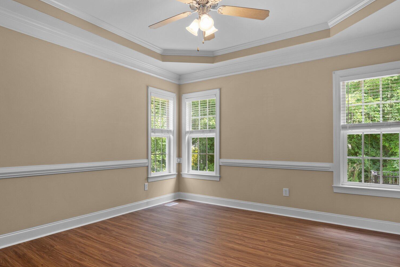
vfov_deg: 57.1
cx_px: 165
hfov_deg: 77.9
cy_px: 147
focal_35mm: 22
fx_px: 244
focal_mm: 16
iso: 400
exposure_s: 1/3
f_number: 8
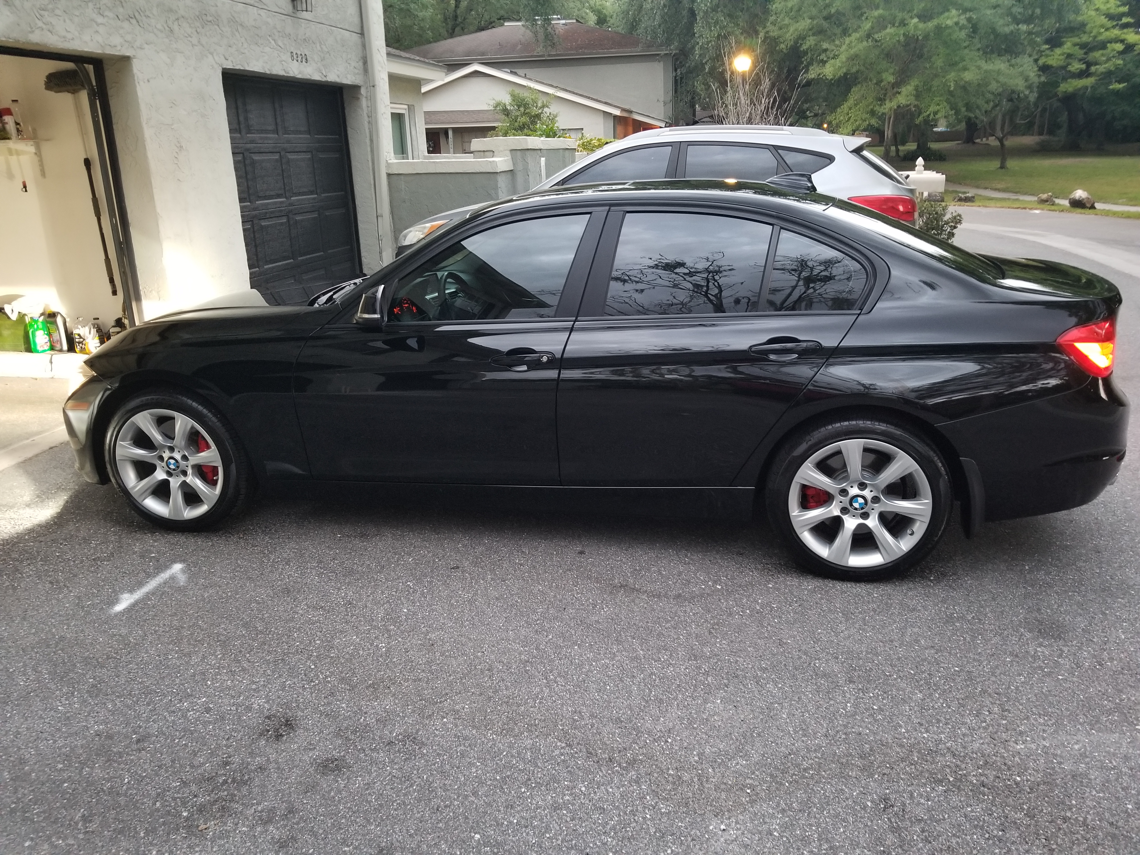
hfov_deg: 67.3
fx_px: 856
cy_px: 428
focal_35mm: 26
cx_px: 570
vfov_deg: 53.1
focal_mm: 4.3
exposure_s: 1/10
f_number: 1.7
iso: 250
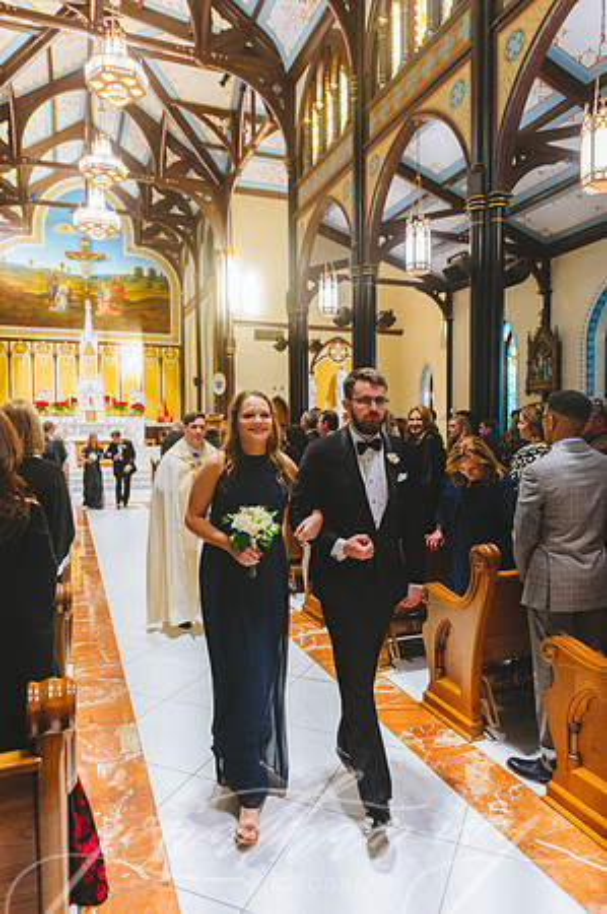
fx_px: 608
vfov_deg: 73.8
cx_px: 304
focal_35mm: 24
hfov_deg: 53.0
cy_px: 457
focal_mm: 24
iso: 2500
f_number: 3.2
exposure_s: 1/250
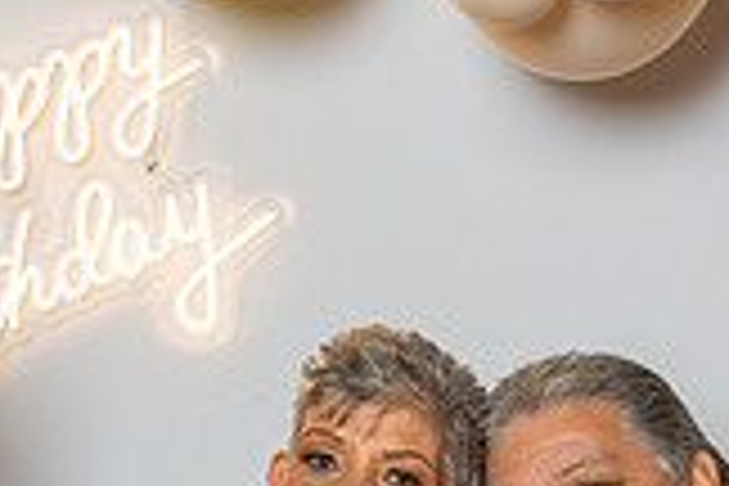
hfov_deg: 13.0
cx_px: 324
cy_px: 817
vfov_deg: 8.4
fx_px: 3199
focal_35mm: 158
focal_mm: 44
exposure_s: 1/160
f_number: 4
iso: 200
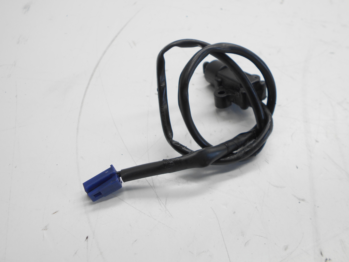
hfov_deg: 60.0
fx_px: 302
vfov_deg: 46.8
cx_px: 174
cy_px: 131
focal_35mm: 30
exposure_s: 1/50
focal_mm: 5.1
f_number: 3.4
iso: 80
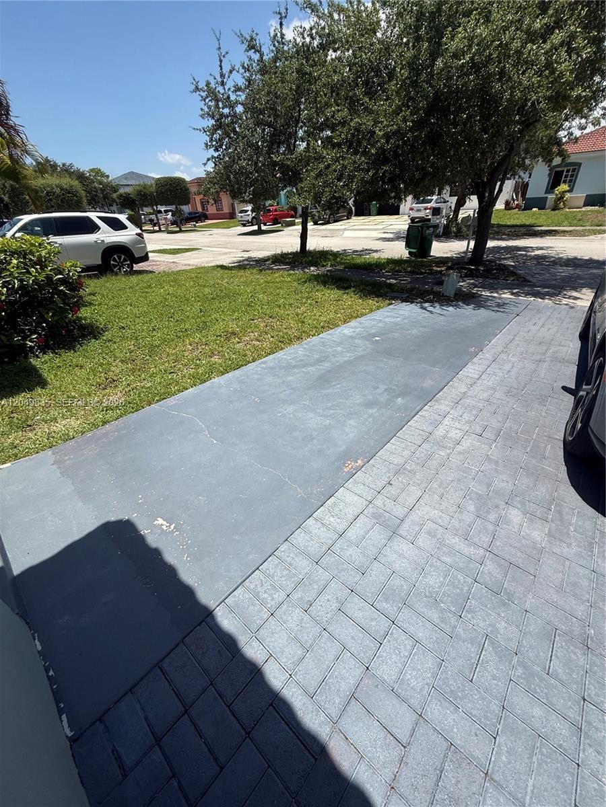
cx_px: 303
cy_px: 404
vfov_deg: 102.1
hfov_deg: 85.7
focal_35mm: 14
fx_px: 327
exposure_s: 1/2320
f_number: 2.2
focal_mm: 2.22
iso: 50
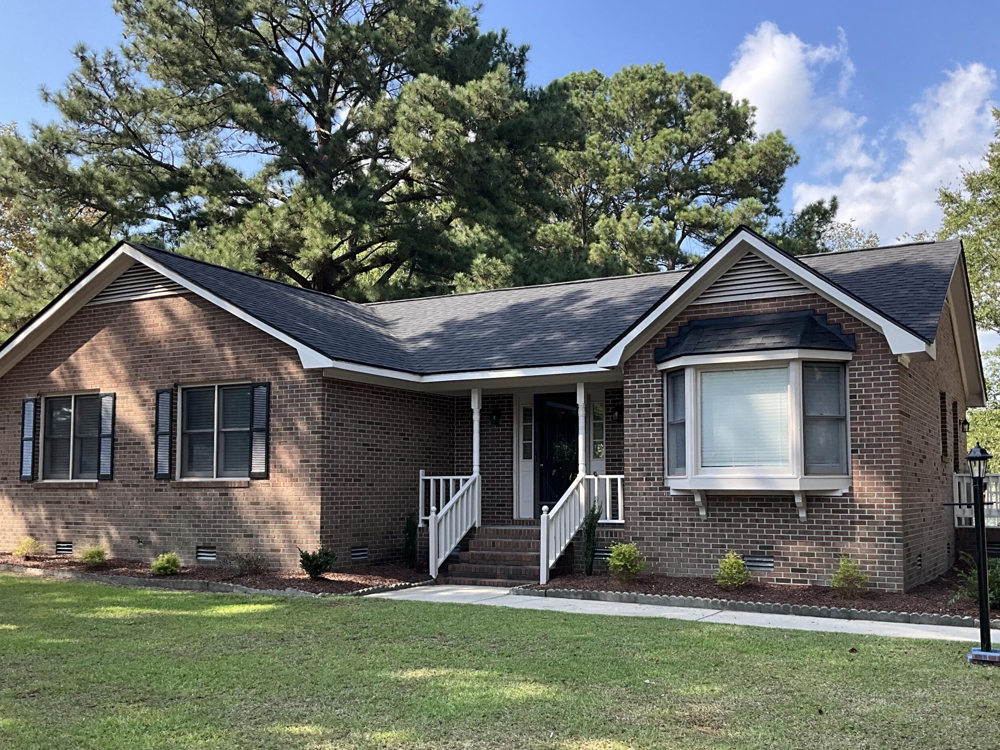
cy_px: 426
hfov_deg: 52.6
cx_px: 537
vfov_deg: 40.6
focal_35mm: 35
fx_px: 1011
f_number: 1.8
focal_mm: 3
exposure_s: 1/500
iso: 25
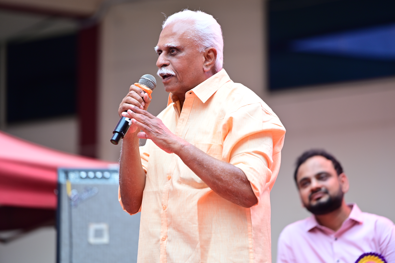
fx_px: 2193
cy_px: 132
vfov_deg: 6.9
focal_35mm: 200
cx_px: 198
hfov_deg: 10.3
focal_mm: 200
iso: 500
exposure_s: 1/200
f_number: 2.8
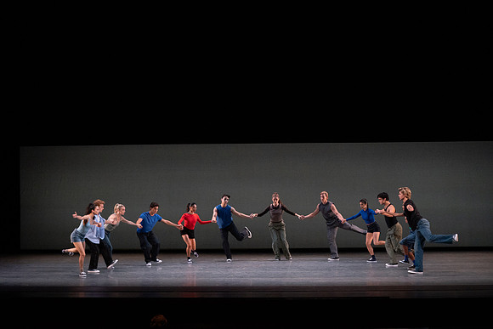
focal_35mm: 84
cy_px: 164
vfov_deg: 16.3
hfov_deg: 24.2
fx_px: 1151
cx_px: 246
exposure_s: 1/400
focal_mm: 84
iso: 8000
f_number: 8
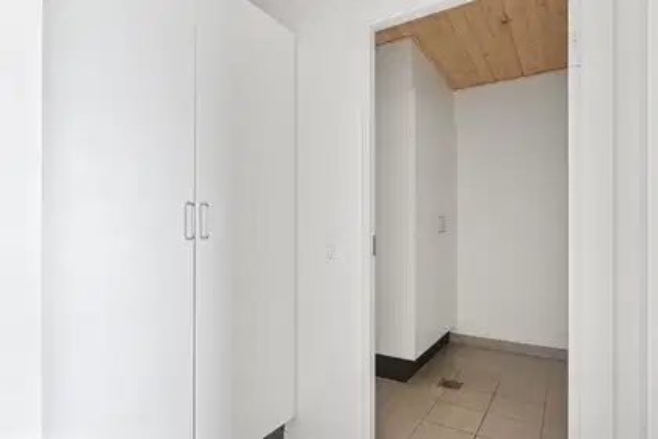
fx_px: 384
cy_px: 220
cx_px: 329
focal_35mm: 21
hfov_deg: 81.2
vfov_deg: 59.5
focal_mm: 14
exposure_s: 1
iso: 500
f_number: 8
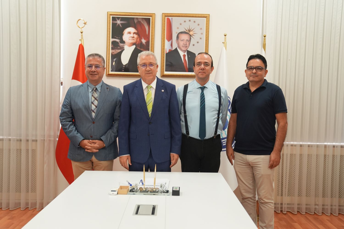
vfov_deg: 35.9
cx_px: 172
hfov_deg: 51.9
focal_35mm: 37
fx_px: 354
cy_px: 114
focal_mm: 37
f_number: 3.2
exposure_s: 1/125
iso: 1600
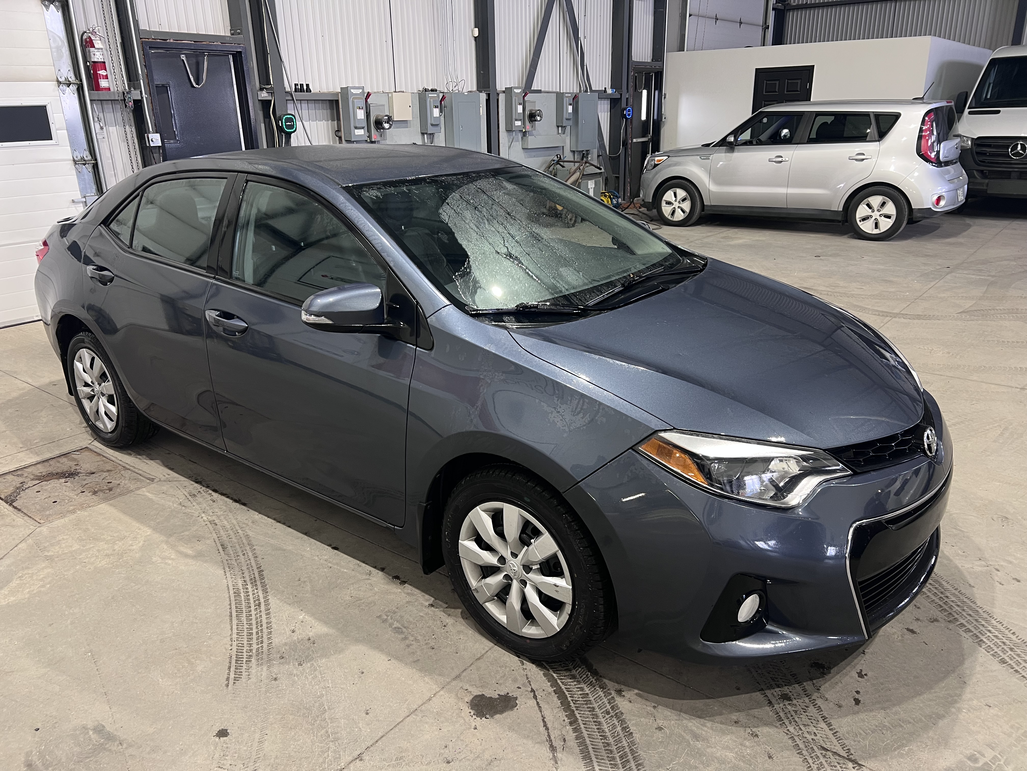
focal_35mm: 26
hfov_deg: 67.3
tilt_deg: -19.5
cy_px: 386
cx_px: 514
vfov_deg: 53.1
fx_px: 771
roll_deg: +1.7
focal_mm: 5.7
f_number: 1.5
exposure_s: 1/60
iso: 100
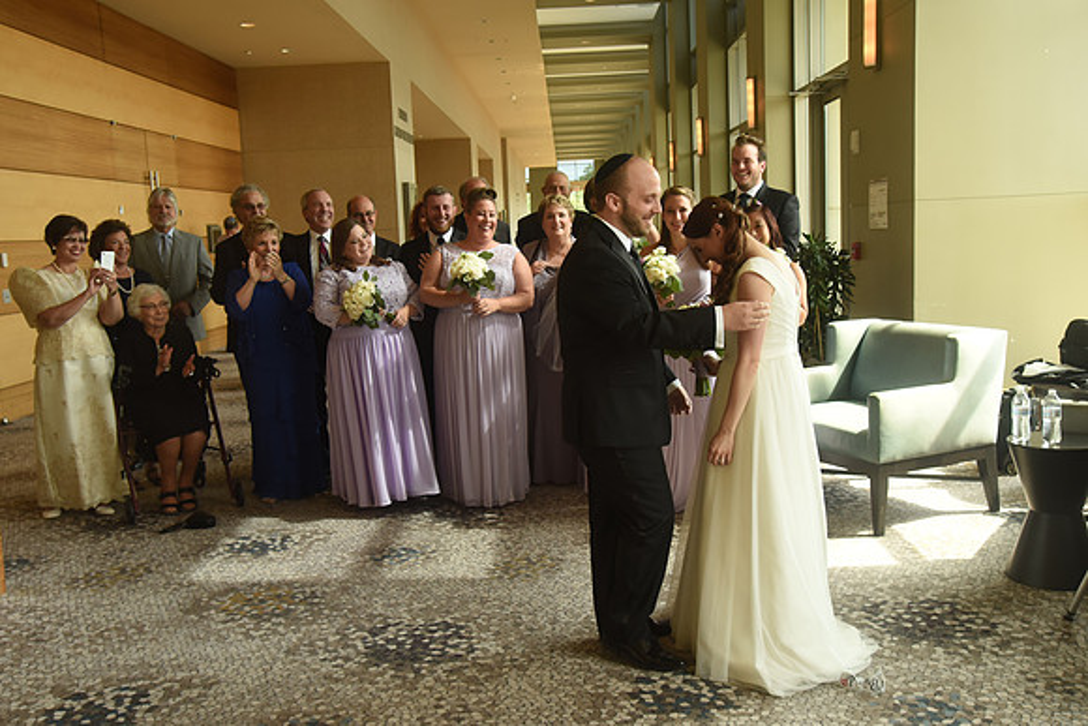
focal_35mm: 34
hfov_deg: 55.8
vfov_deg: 38.9
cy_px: 363
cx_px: 544
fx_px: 1028
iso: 1250
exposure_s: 1/250
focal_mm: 34
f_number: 7.1
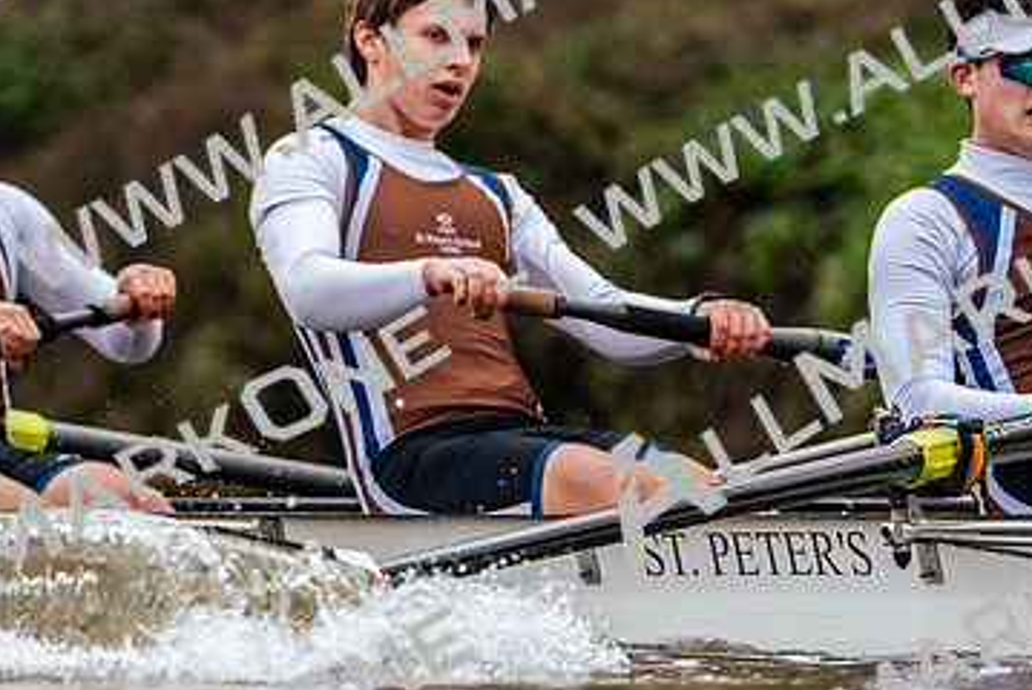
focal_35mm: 646
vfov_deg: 2.1
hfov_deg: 3.2
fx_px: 18533
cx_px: 365
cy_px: 298
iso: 1600
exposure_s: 1/2000
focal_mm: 400
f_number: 6.3
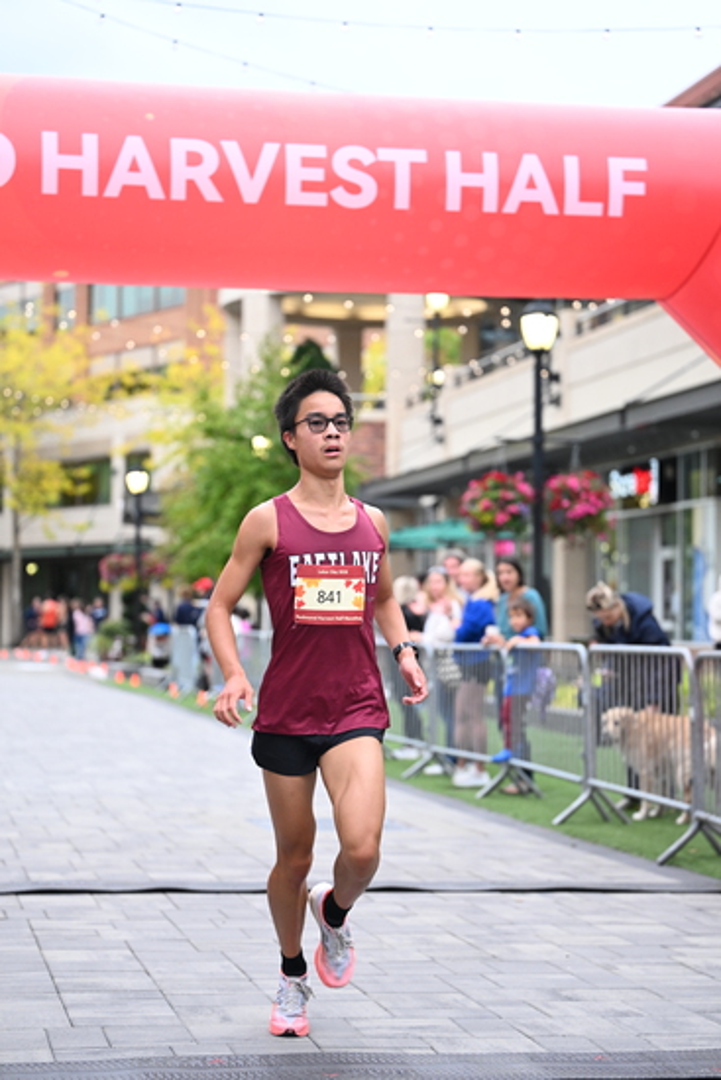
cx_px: 360
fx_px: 2282
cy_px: 540
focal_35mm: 76
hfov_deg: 18.0
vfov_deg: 26.6
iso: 1600
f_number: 2.8
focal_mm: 76
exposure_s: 1/800
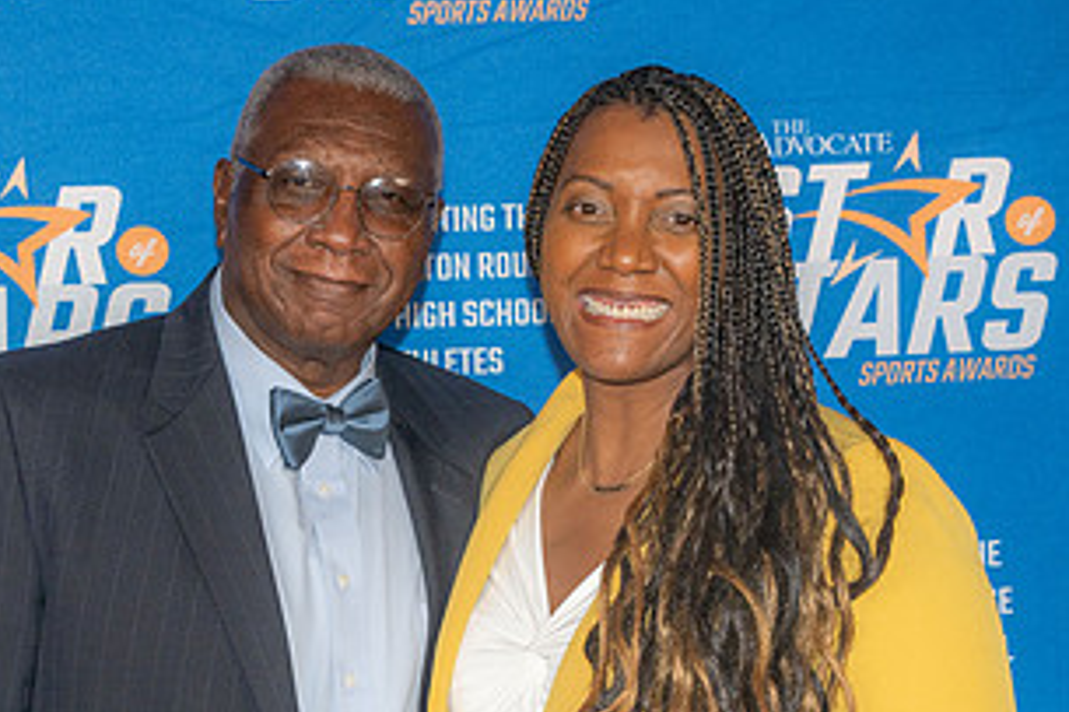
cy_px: 637
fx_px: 3621
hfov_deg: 16.8
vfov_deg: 11.2
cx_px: 361
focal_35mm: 122
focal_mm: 62
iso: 320
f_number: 6.3
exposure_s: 1/100
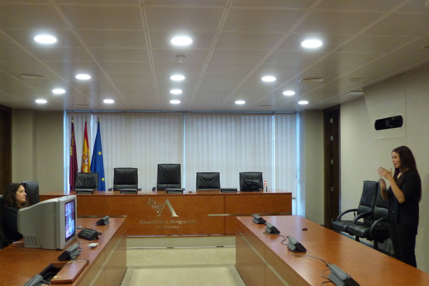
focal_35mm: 37
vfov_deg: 35.9
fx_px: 441
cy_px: 163
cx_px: 212
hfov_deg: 51.9
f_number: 2.8
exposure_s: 1/30
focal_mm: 6.3
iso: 400
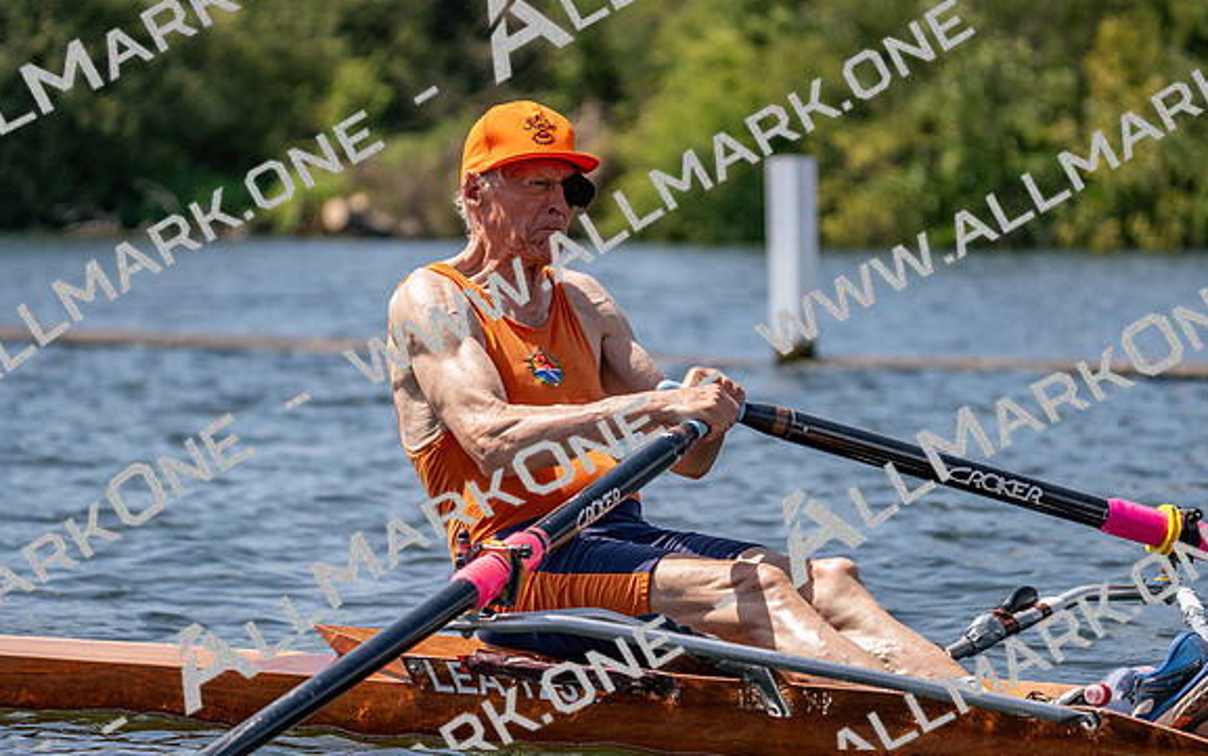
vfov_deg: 6.4
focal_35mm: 205
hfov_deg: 10.2
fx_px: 6751
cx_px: 603
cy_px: 391
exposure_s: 1/2000
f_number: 5.6
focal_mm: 200
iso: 250
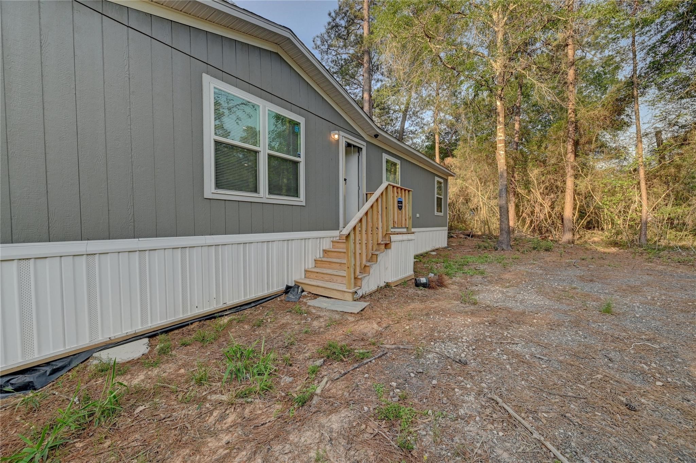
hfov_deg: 104.3
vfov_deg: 81.1
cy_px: 232
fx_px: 270
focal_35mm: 14
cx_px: 348
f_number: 8
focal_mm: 14
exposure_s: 1/80
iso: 400
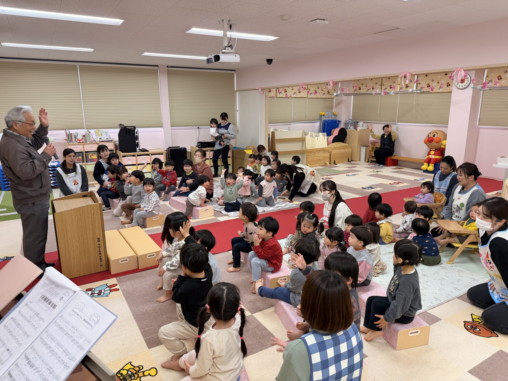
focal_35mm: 24
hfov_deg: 71.6
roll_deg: +0.2
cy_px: 190
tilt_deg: -12.8
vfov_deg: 56.8
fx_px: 352
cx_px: 254
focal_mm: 6.76
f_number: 1.78
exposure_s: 1/120
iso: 160
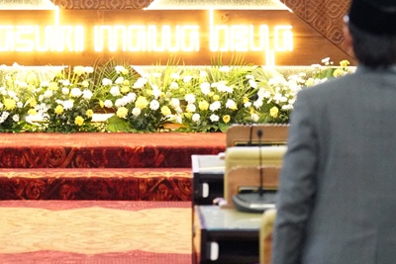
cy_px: -62
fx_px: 1926
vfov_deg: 7.8
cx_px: 162
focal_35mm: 175
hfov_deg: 11.7
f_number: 2.8
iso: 8000
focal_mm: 70
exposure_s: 1/125
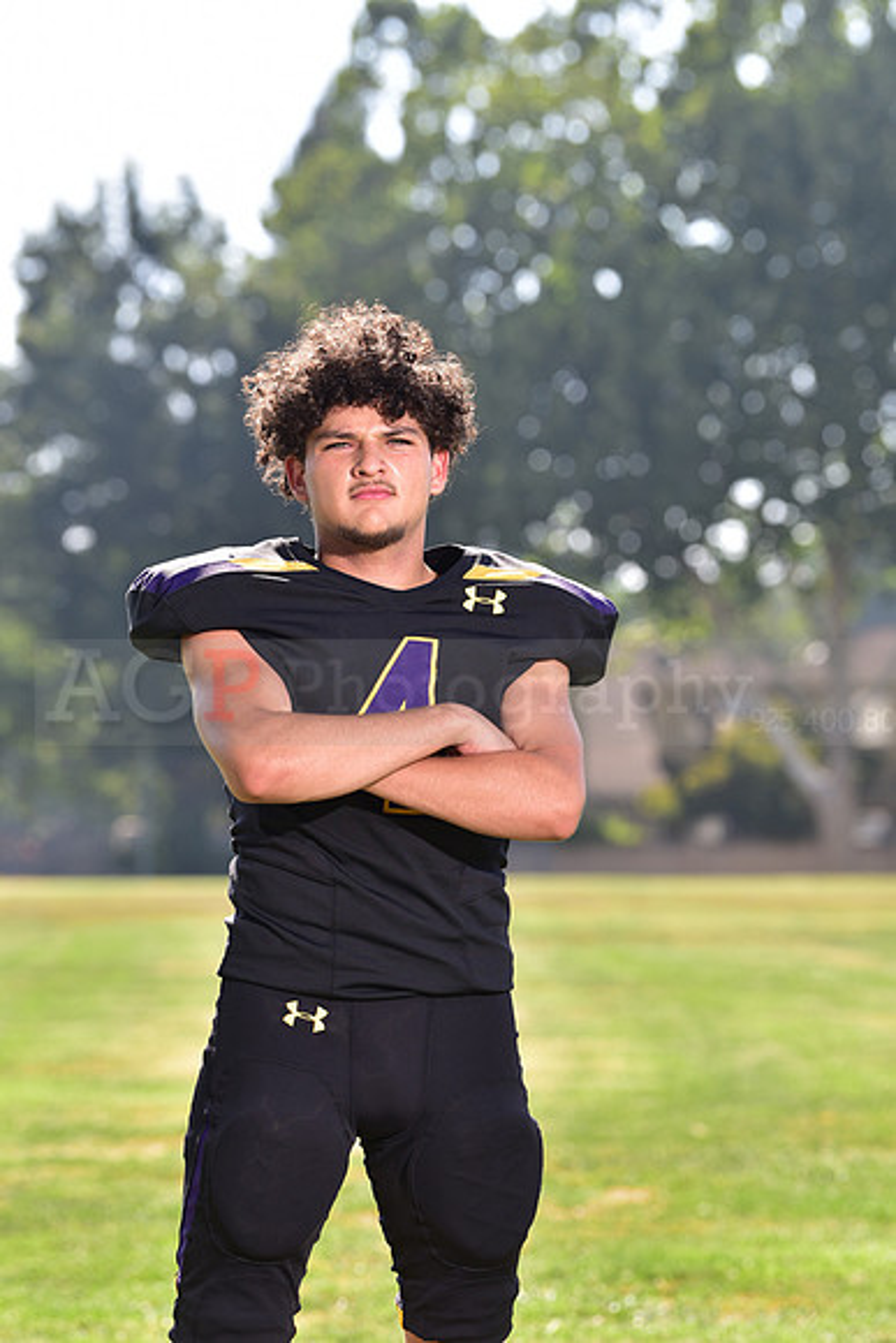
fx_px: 5223
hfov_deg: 9.8
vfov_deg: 14.7
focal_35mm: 140
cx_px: 448
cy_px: 672
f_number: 5
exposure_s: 1/250
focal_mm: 140
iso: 100
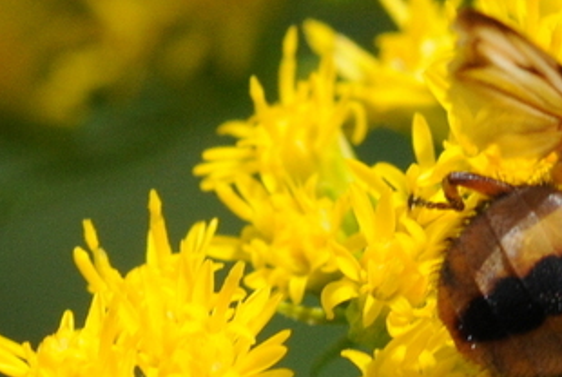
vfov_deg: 2.8
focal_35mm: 486
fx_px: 7594
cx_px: 451
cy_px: 218
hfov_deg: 4.2
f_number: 11
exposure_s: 1/640
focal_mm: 105
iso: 500
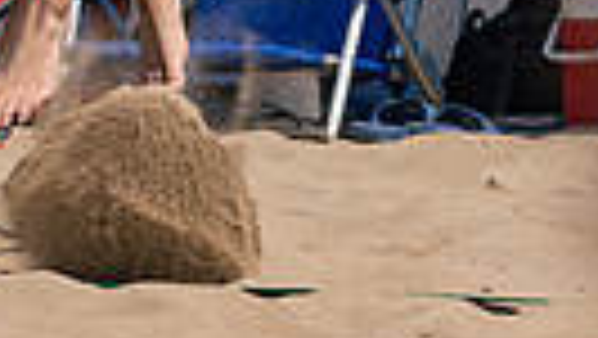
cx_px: 0
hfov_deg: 4.5
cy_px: -604
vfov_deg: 2.5
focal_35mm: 477
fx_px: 7568
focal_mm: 90
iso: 200
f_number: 4
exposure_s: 1/2500
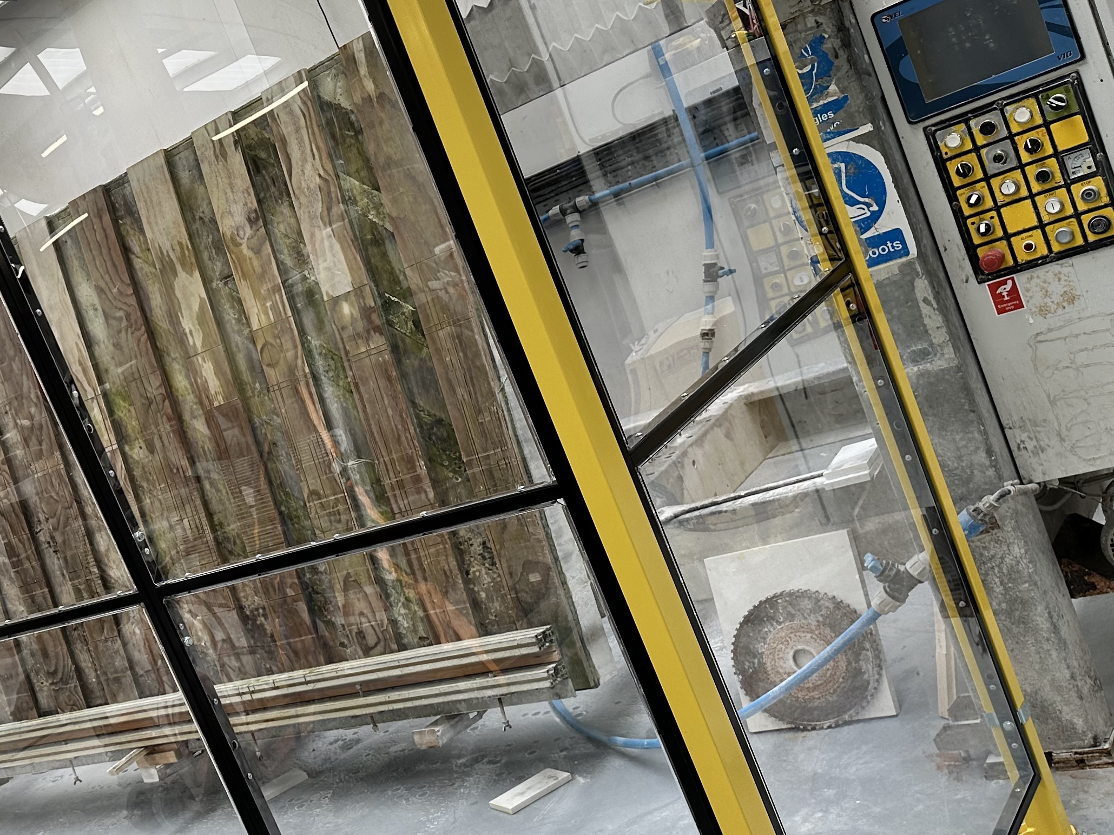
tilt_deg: -8.9
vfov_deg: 30.6
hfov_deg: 37.8
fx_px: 1512
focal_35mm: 47
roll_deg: +24.4
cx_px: 114
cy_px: 573
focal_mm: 6.86
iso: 80
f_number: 1.78
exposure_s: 1/224
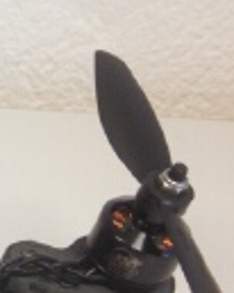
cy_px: 277
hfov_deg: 10.3
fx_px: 1153
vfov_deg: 14.3
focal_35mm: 133
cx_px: -290
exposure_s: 1/20
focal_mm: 4.12
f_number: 2.4
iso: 50
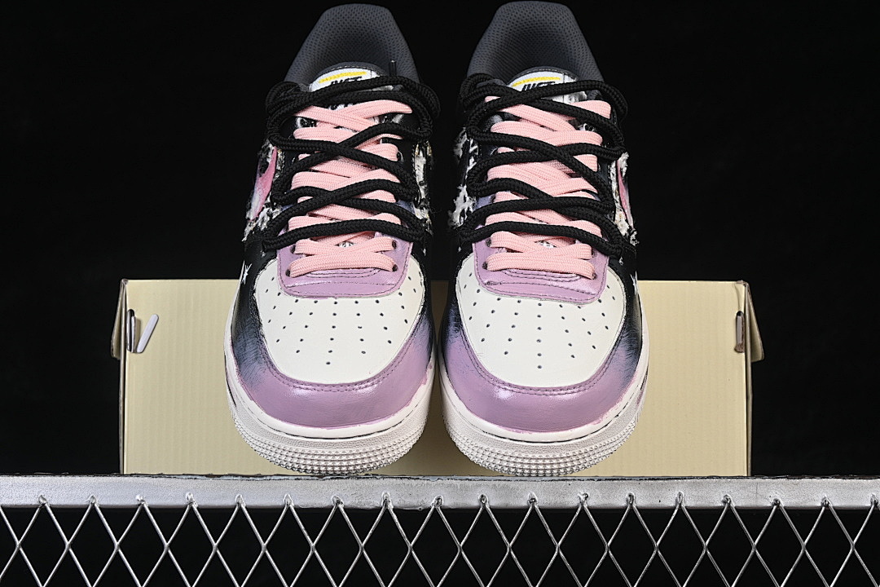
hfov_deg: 27.0
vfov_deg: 18.2
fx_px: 1833
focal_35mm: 75
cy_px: 294
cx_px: 440
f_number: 8
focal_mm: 50
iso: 160
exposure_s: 1/80
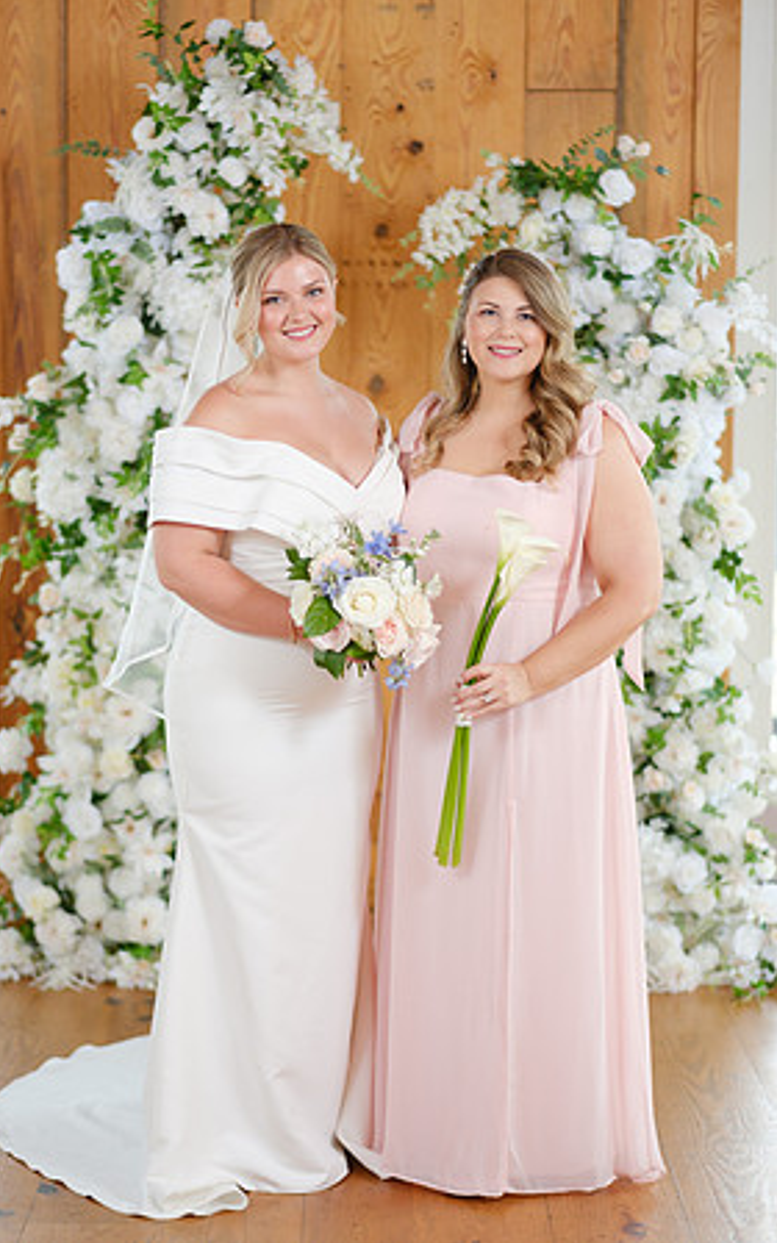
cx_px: 364
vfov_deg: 24.1
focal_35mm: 86
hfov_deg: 15.2
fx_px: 2914
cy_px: 622
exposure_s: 1/250
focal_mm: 56
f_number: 1.4
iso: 125
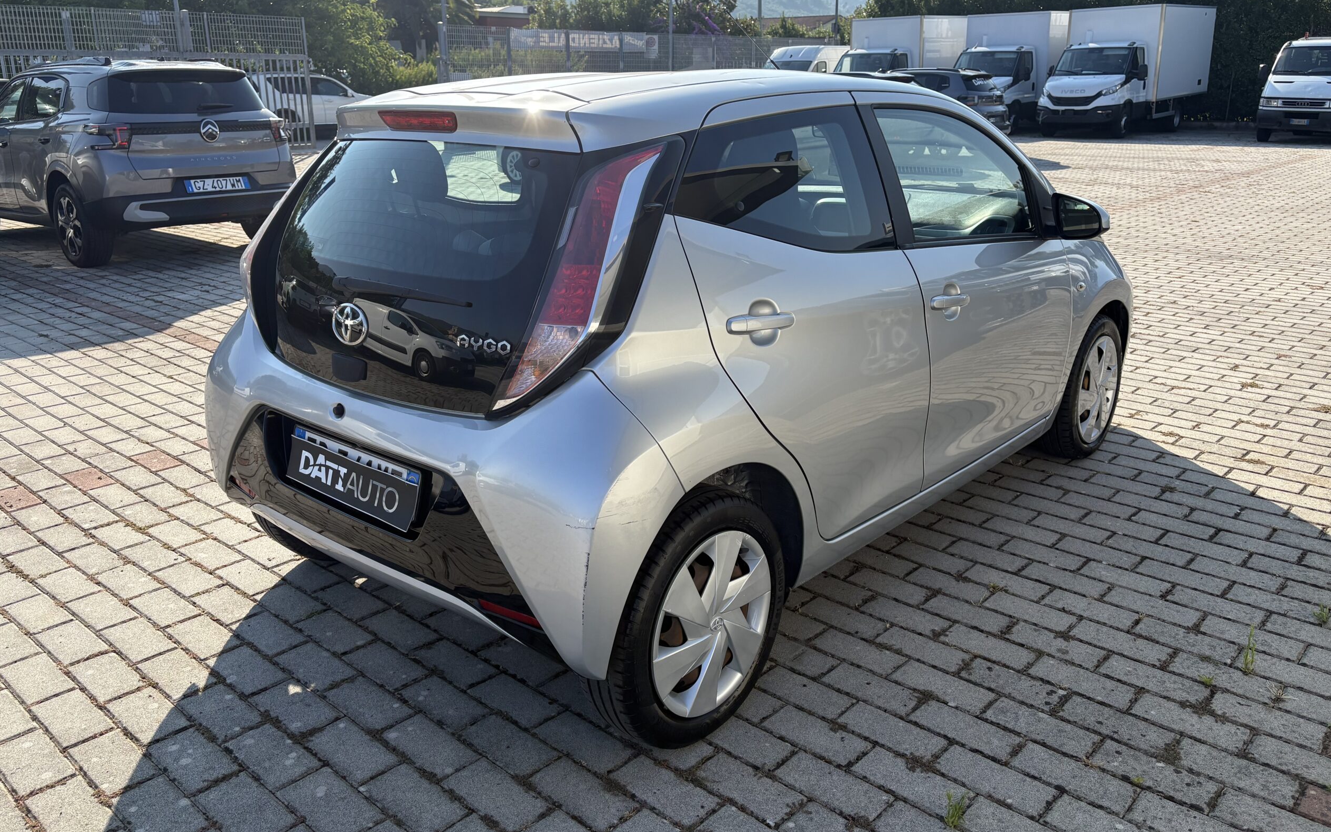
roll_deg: +0.5
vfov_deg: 44.5
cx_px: 675
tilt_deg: -15.3
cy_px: 368
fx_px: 1016
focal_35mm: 28
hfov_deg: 66.5
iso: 64
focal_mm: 5.96
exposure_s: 1/2747
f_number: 1.6
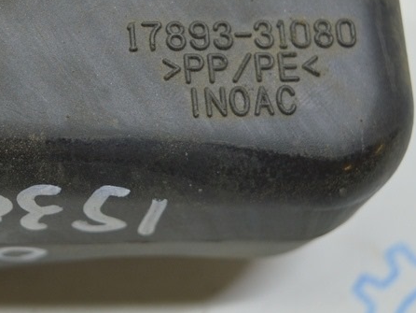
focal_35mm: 86
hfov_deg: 22.2
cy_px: 89
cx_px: 41
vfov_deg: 17.1
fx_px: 1034
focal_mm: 26
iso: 400
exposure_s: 1/60
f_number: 4
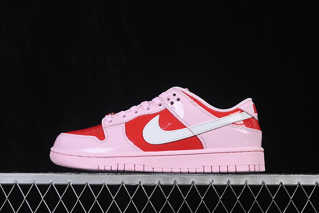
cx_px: 160
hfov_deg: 27.0
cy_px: 106
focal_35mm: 75
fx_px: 665
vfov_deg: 18.2
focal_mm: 50
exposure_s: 1/80
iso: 160
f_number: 8
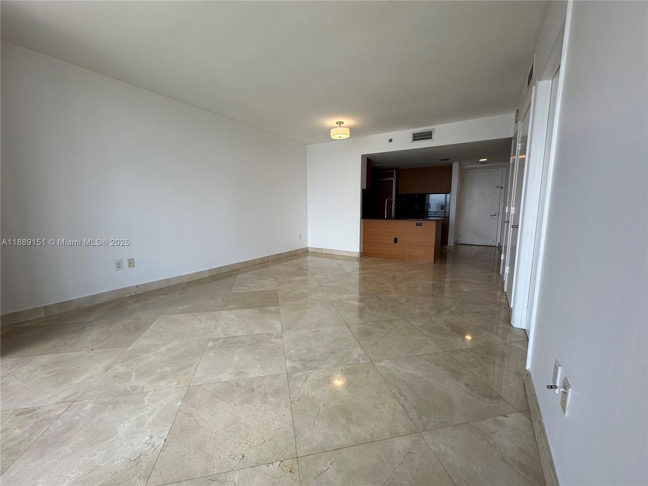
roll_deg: +0.2
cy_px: 243
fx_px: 262
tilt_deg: -7.5
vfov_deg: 85.7
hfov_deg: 102.1
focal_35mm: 14
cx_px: 324
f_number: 2.2
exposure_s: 1/120
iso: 50
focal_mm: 2.22
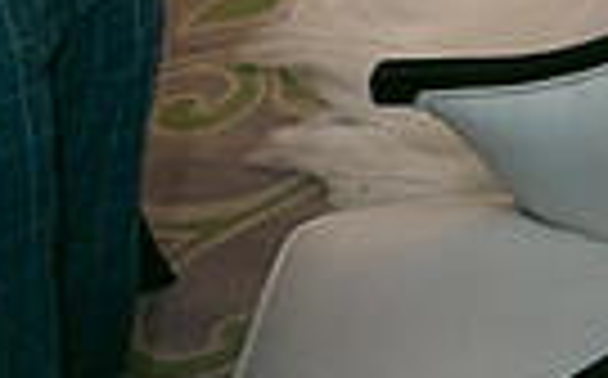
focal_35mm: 105
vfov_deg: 10.9
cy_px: -470
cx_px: 1099
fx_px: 1738
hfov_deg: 16.5
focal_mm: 24
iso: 800
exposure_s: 1/160
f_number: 3.5
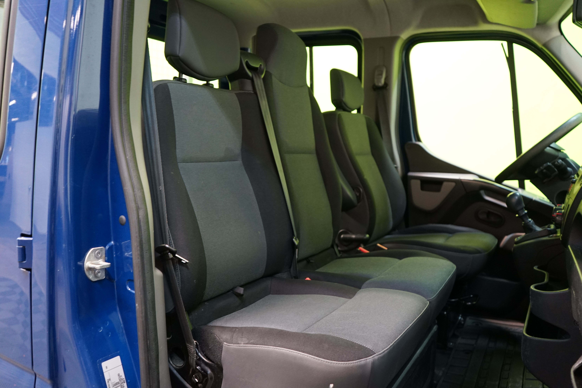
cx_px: 291
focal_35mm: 28
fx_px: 453
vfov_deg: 46.4
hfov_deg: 65.5
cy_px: 194
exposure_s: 1/30
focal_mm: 28
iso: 1600
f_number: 3.5
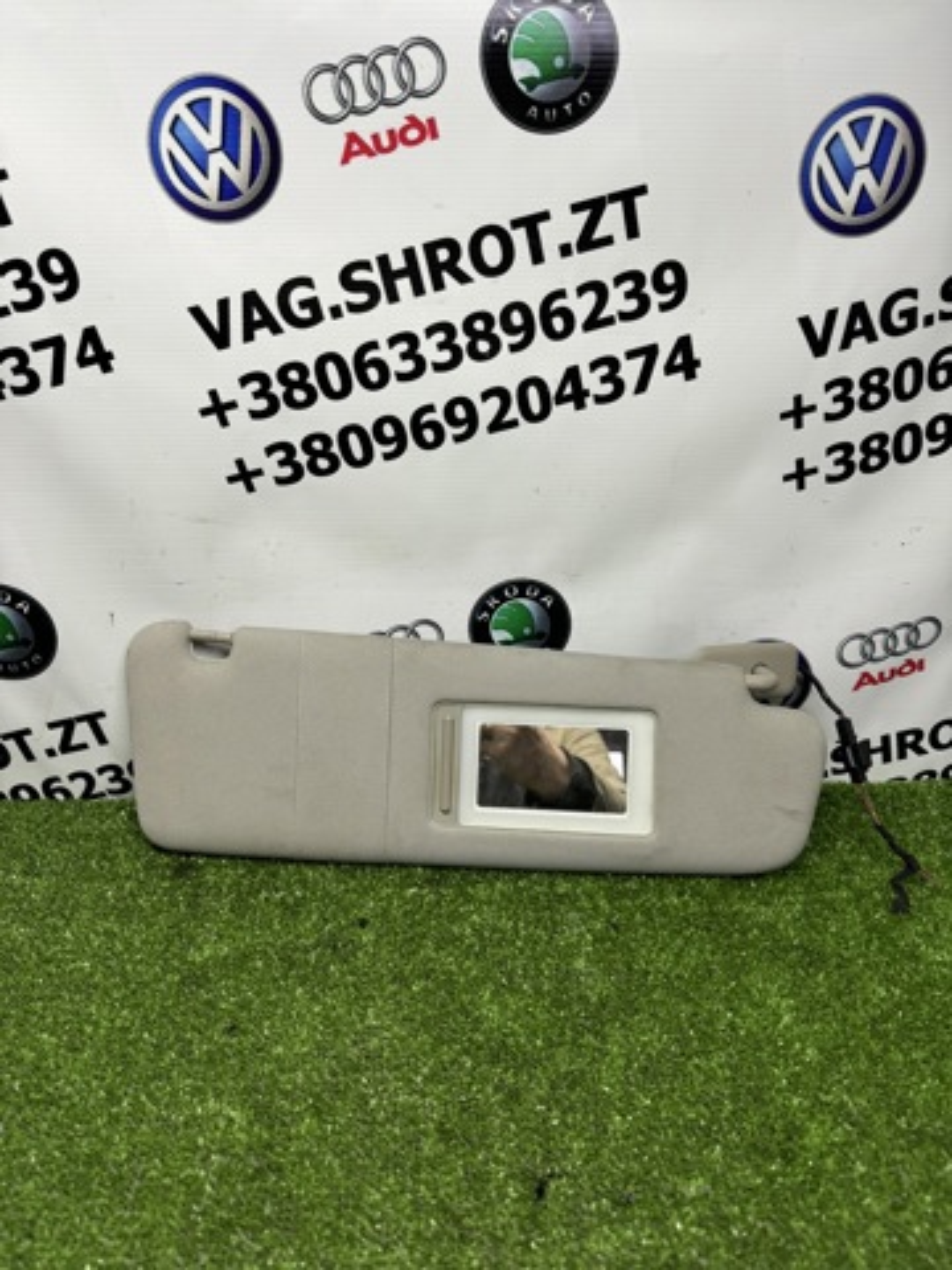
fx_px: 880
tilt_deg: -25.1
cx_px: 476
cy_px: 635
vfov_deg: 71.6
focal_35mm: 24
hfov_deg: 56.8
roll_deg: +0.5
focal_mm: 6.76
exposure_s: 1/155
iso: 64
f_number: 1.78
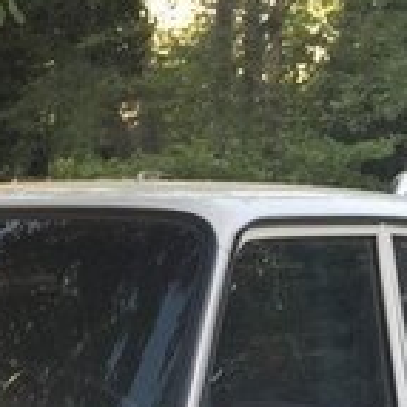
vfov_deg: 13.7
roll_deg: -0.7
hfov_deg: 14.5
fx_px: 1570
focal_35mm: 118
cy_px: 650
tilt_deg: -16.7
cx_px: -9
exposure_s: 1/100
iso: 32
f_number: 2.2
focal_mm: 4.15
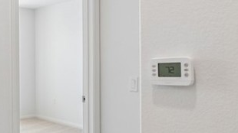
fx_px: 284
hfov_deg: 42.1
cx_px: 28
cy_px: 65
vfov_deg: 26.5
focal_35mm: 45
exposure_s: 1/30
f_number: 6.3
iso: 160
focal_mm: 13
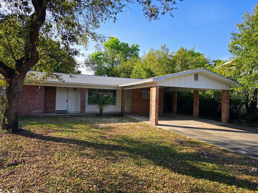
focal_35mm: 23
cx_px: 129
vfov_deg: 58.9
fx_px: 171
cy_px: 96
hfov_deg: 73.9
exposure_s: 1/259
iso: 12
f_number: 1.7
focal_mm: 6.3
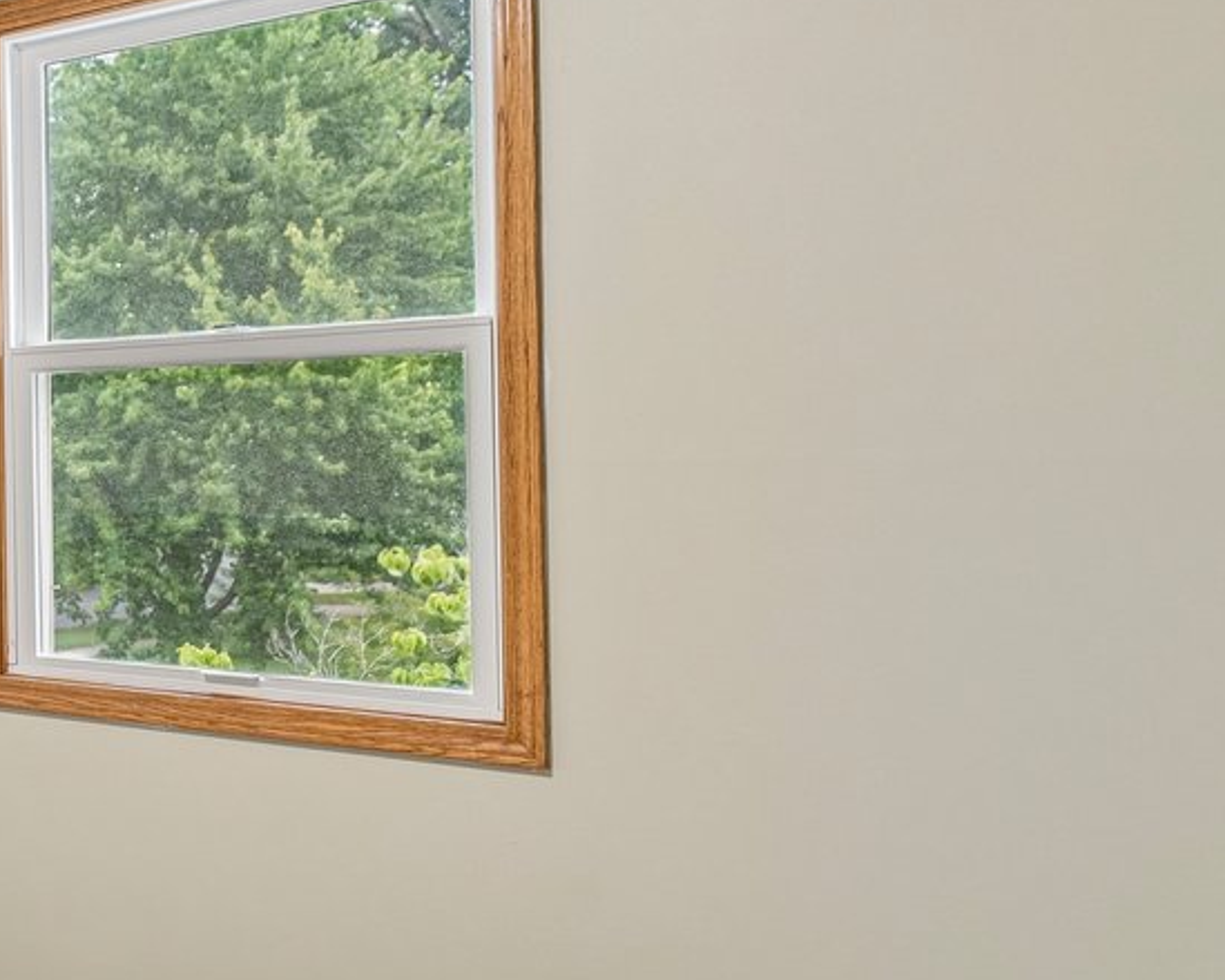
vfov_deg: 30.8
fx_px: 1776
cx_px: -571
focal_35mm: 49
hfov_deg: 27.5
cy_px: 419
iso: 200
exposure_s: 1/25
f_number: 2.8
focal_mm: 14
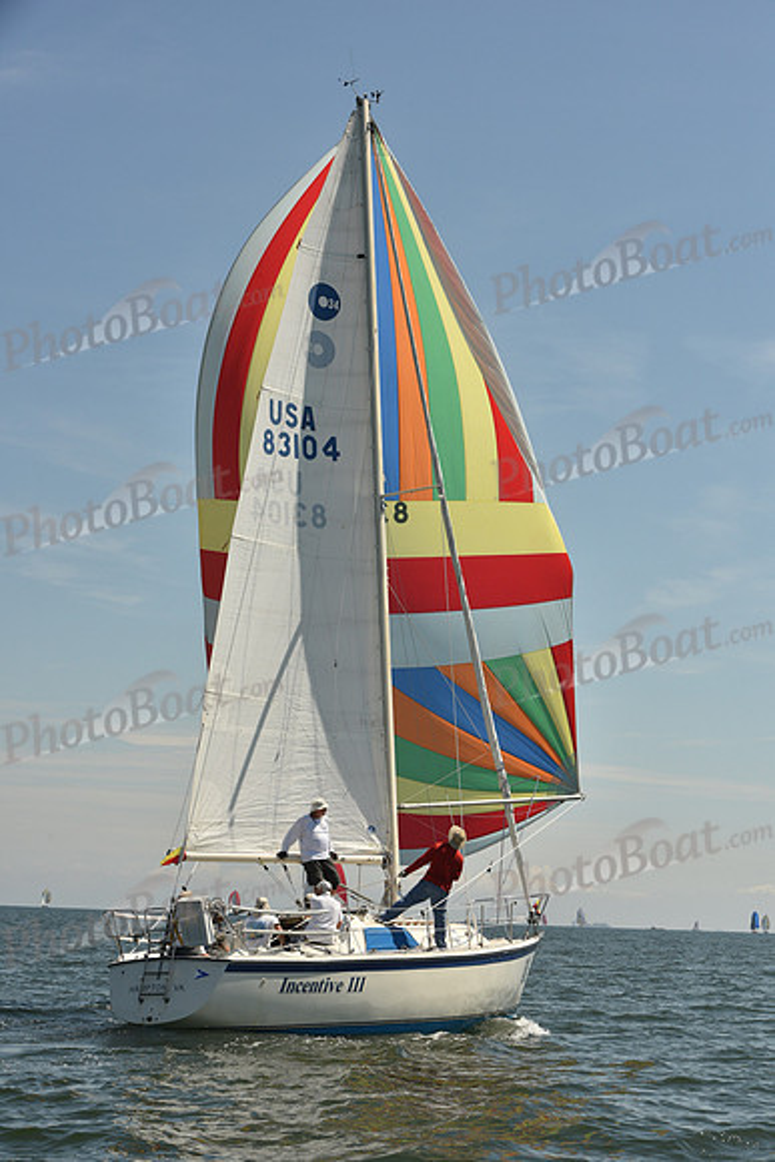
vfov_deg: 28.8
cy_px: 581
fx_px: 2259
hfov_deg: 19.5
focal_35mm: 70
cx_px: 388
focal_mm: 70
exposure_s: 1/1250
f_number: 10
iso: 320
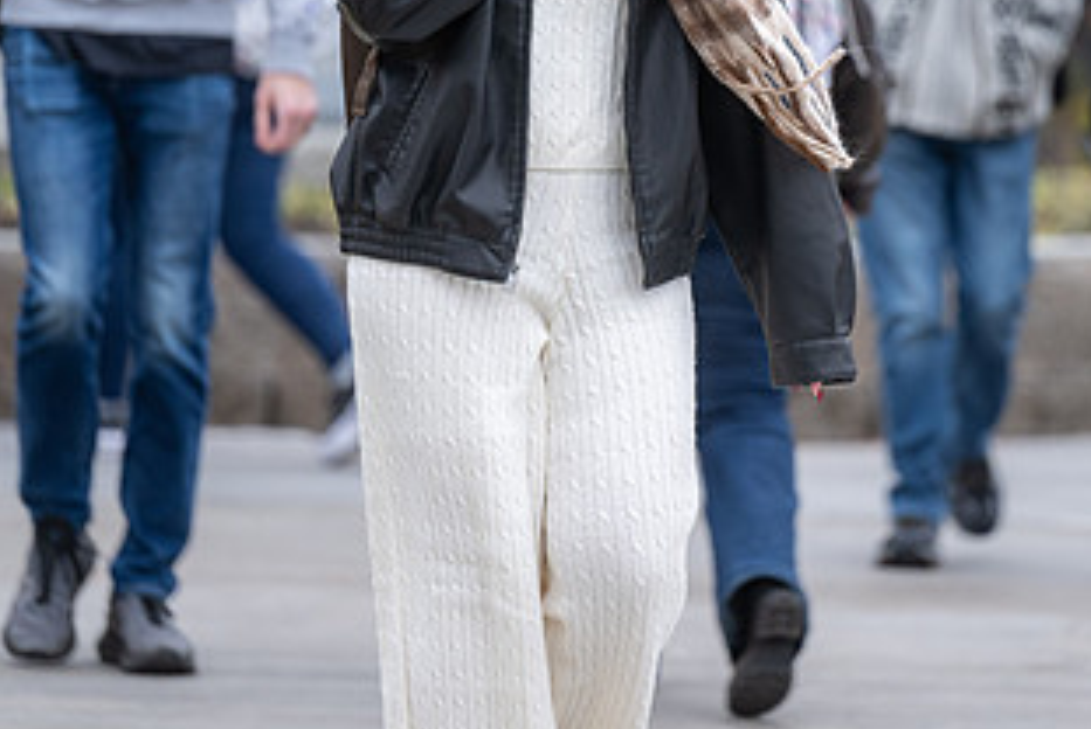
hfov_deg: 5.5
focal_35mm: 373
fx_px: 11314
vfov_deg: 3.7
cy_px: 65
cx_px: 698
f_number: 2.8
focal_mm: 200
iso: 400
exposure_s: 1/640
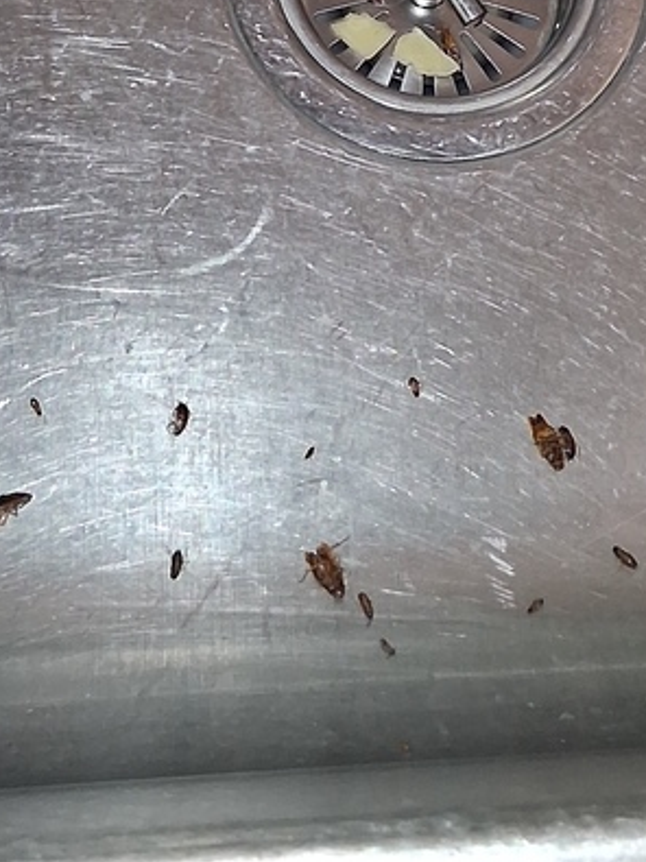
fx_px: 1967
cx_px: 412
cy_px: -87
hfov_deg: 18.6
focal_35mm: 79
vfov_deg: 23.2
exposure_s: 1/120
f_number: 1.8
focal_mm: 3.98
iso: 250
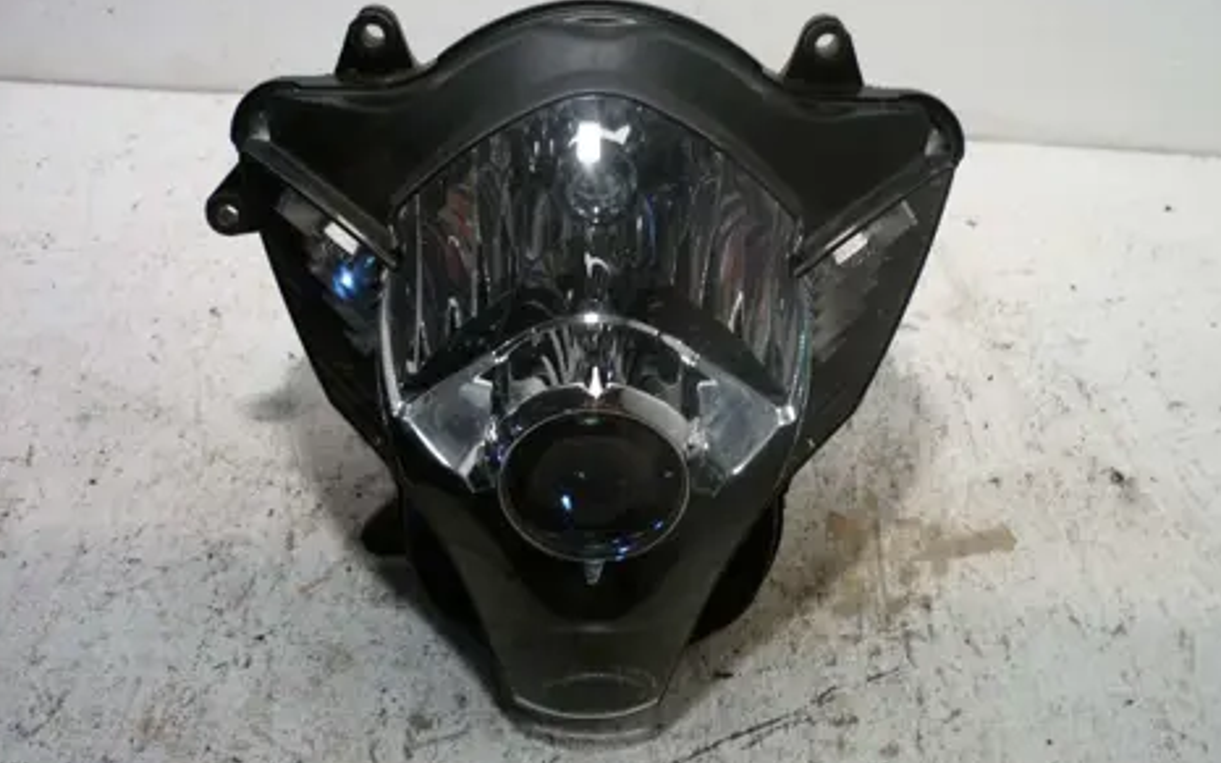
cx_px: 605
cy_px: 393
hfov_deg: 54.0
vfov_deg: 35.3
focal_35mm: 36
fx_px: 1198
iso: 100
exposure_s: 1/30
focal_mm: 5.5
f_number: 2.8
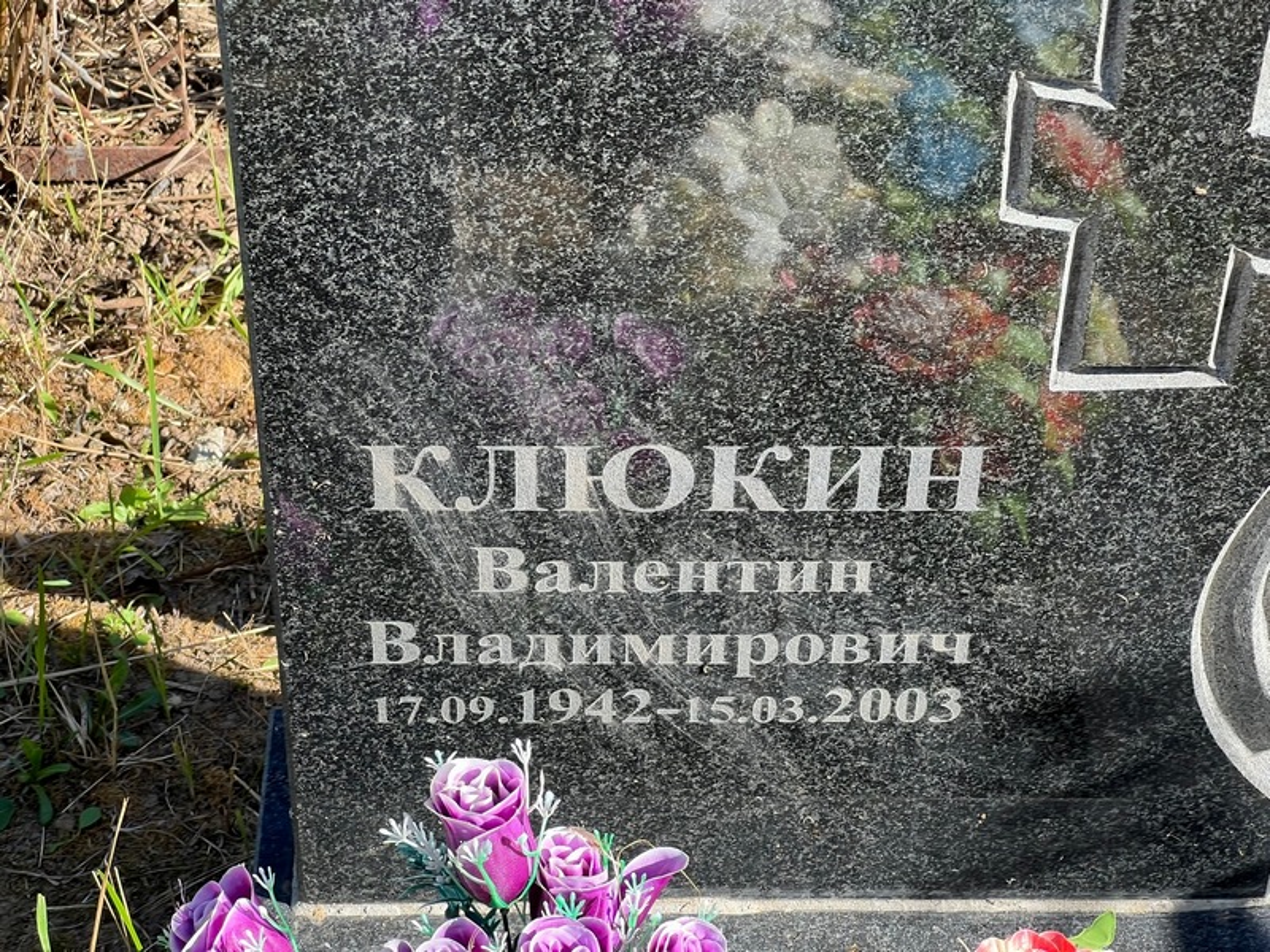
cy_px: 476
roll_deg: +1.0
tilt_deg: -40.4
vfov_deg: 19.1
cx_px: 635
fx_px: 2825
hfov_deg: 25.3
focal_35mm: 77
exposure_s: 1/124
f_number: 2.8
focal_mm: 9
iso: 20
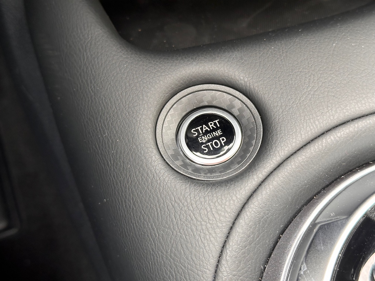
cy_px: 140
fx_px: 520
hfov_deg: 39.7
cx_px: 188
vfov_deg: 30.3
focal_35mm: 48
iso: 200
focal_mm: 6.86
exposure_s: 1/60
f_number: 1.78
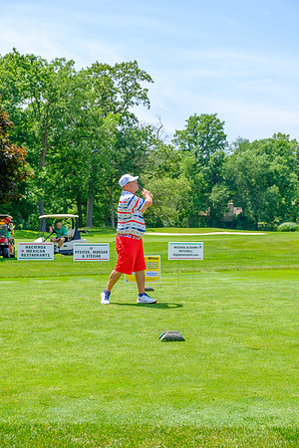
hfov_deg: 25.1
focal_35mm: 54
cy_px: 224
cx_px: 150
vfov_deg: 36.9
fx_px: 673
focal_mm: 35.8
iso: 200
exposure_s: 1/500
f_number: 5
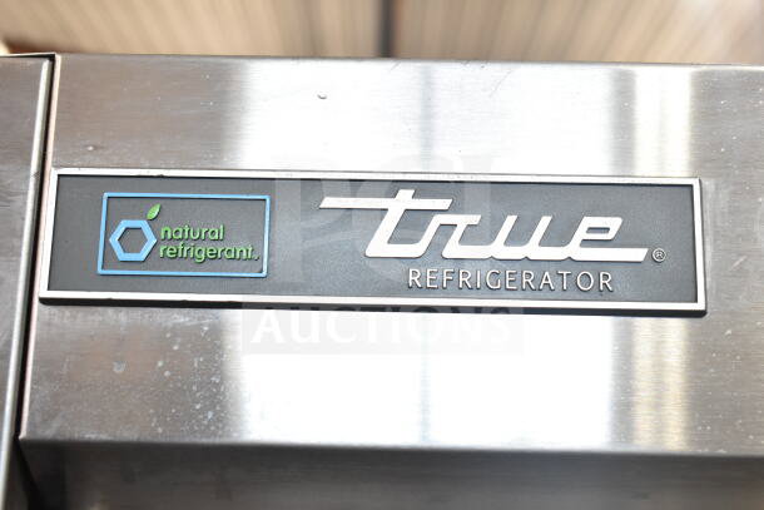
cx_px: 382
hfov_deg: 41.1
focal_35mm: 48
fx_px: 1019
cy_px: 255
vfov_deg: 28.1
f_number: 6.3
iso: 1600
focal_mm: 32
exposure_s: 1/160
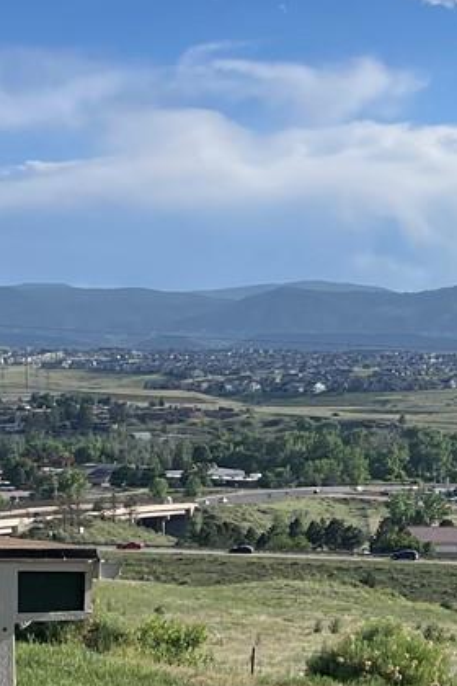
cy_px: 444
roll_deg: +0.7
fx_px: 1885
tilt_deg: -1.7
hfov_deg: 13.6
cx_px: 493
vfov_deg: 20.6
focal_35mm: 99
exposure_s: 1/4348
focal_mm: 5.1
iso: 32
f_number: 1.6
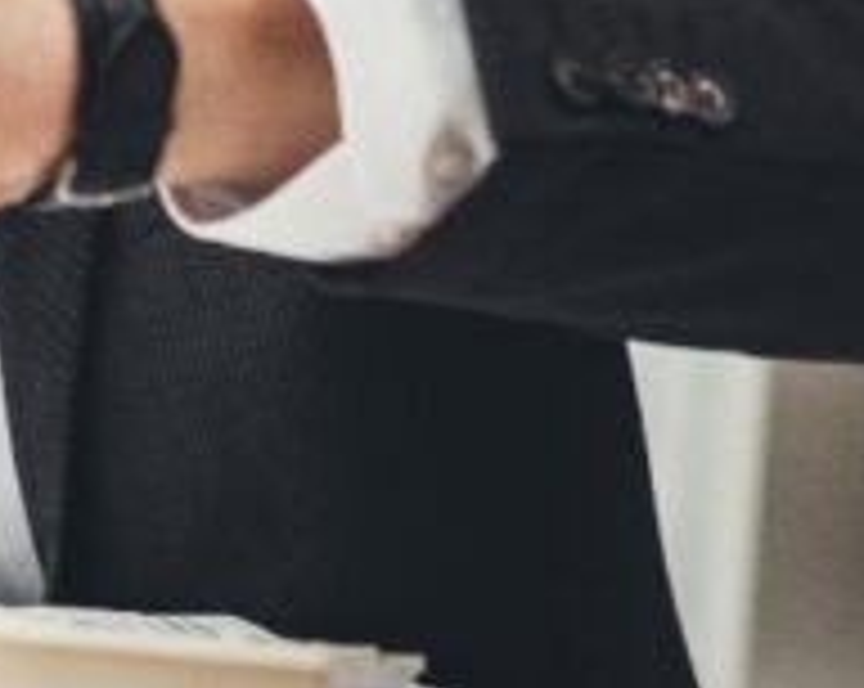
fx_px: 8145
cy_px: -450
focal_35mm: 319
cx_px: -392
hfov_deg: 6.0
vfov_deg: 4.8
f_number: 2.8
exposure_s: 1/200
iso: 320
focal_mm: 85
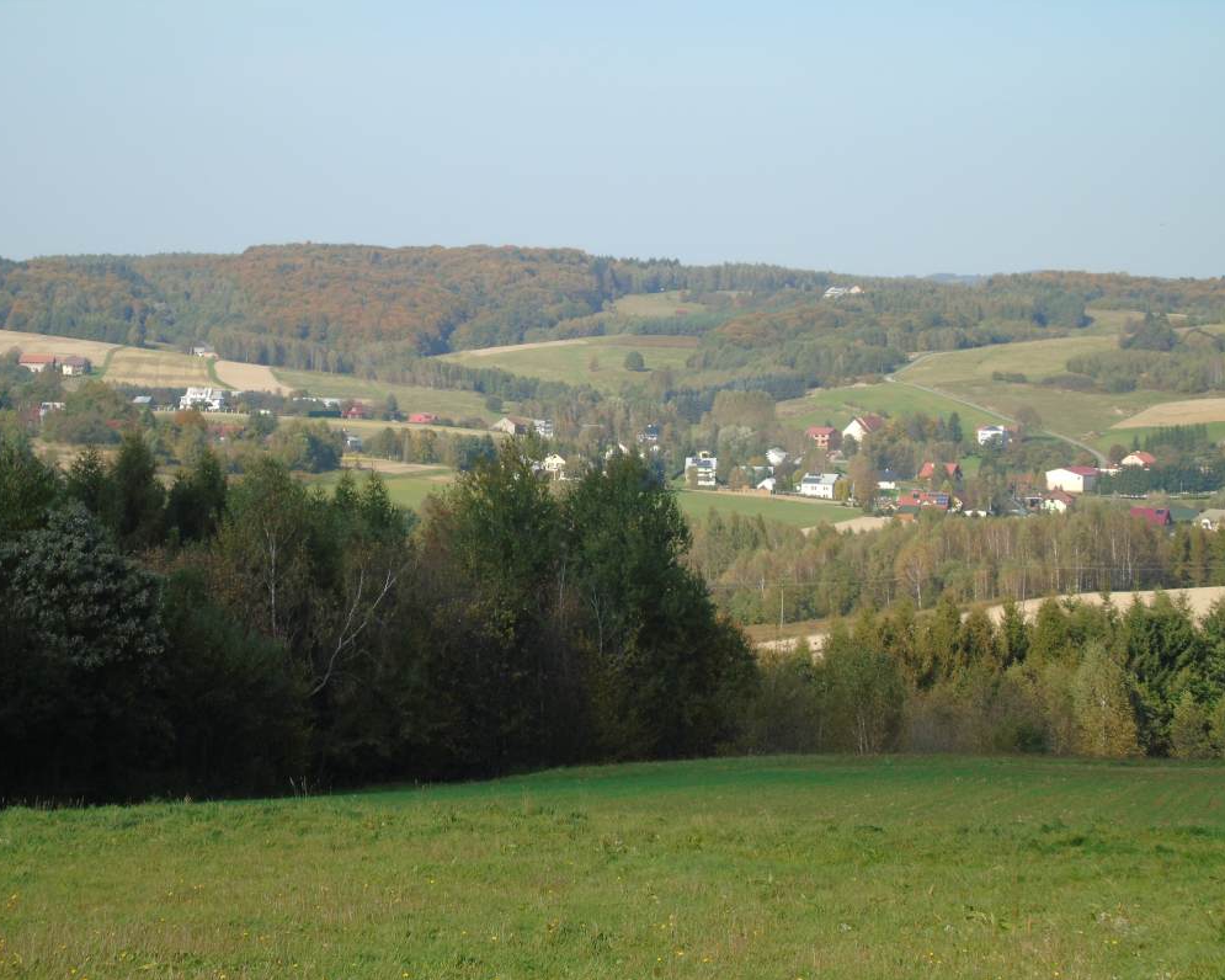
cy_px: 490
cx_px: 585
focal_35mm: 113
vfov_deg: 13.6
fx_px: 4097
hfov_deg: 17.0
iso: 80
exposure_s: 1/500
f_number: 4.4
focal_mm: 19
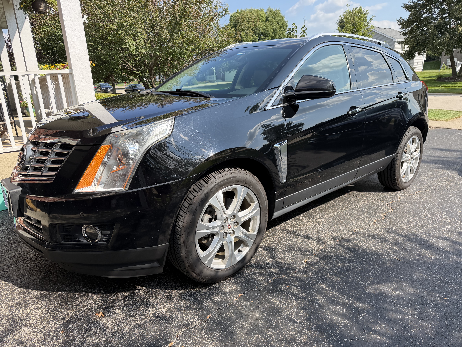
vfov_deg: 56.8
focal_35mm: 24
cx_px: 231
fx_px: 320
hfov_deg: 71.6
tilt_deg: -15.9
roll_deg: +4.2
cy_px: 174
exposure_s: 1/2110
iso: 100
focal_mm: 6.76
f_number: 1.78
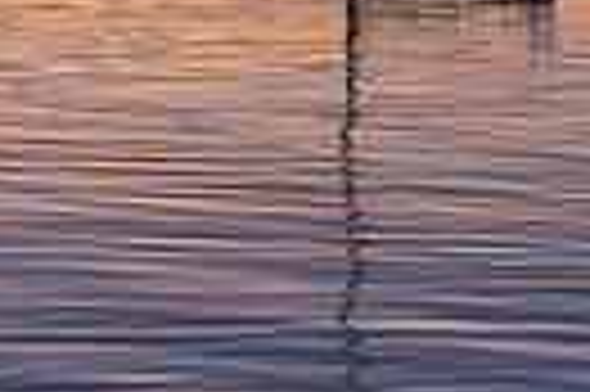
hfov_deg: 10.9
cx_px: 536
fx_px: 3077
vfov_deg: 7.3
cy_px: 79
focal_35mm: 188
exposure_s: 1/4
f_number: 8
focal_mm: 28
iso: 400
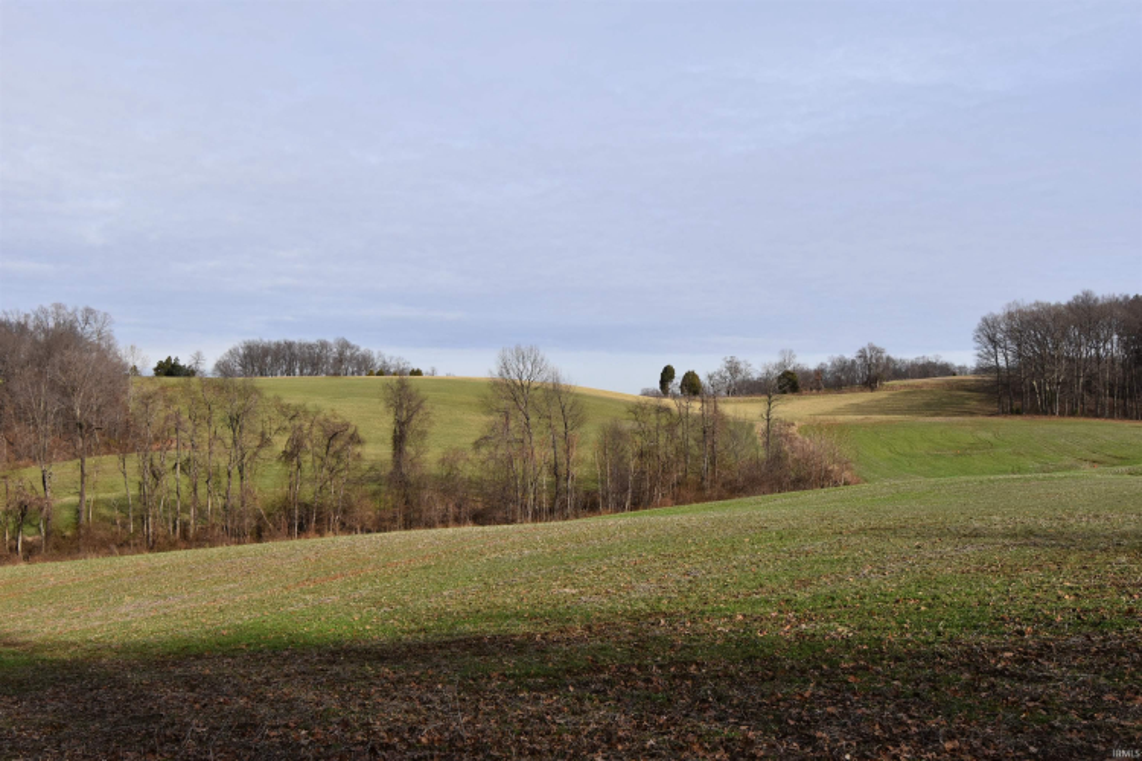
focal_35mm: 30
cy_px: 380
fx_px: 952
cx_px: 571
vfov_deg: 43.6
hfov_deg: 61.9
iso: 200
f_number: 10
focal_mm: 20
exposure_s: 1/400
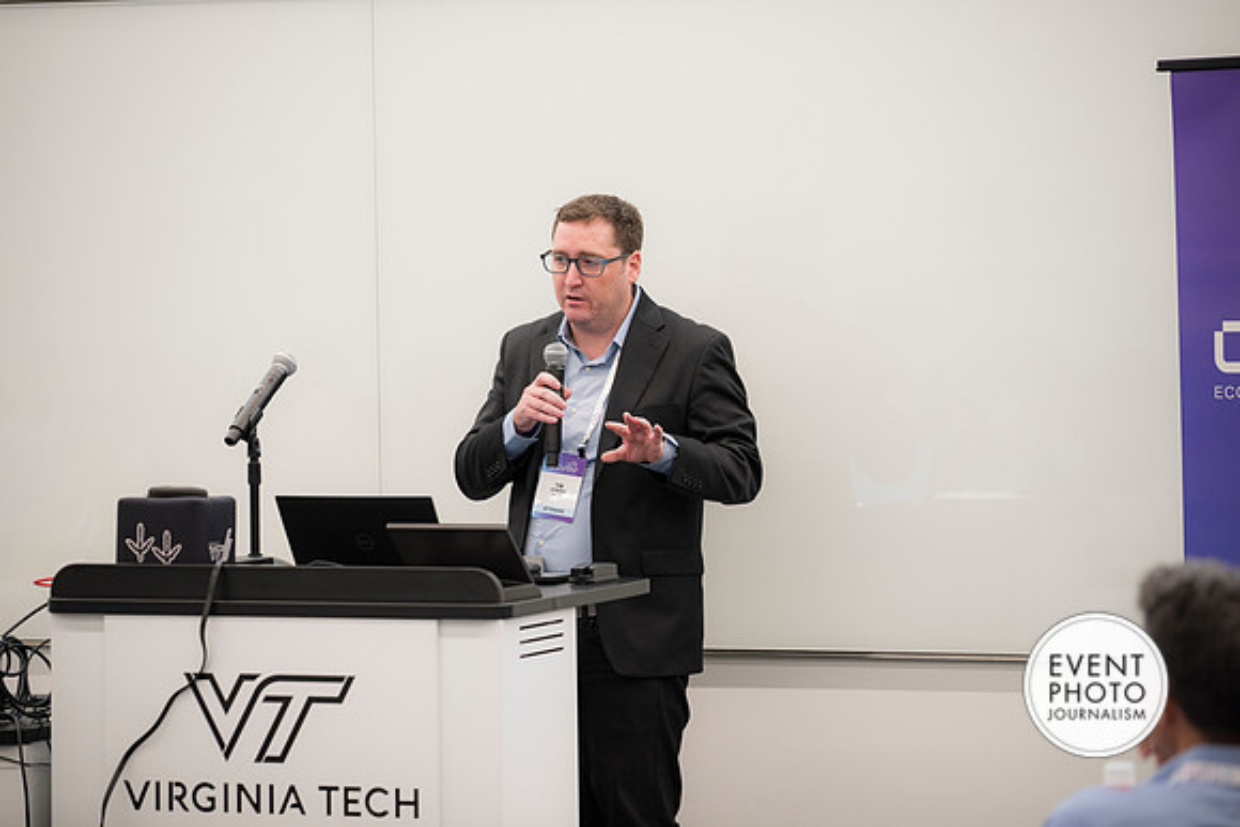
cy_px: 414
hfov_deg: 15.2
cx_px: 620
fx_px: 4651
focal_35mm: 135
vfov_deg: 10.2
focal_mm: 135
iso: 800
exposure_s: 1/125
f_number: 2.8
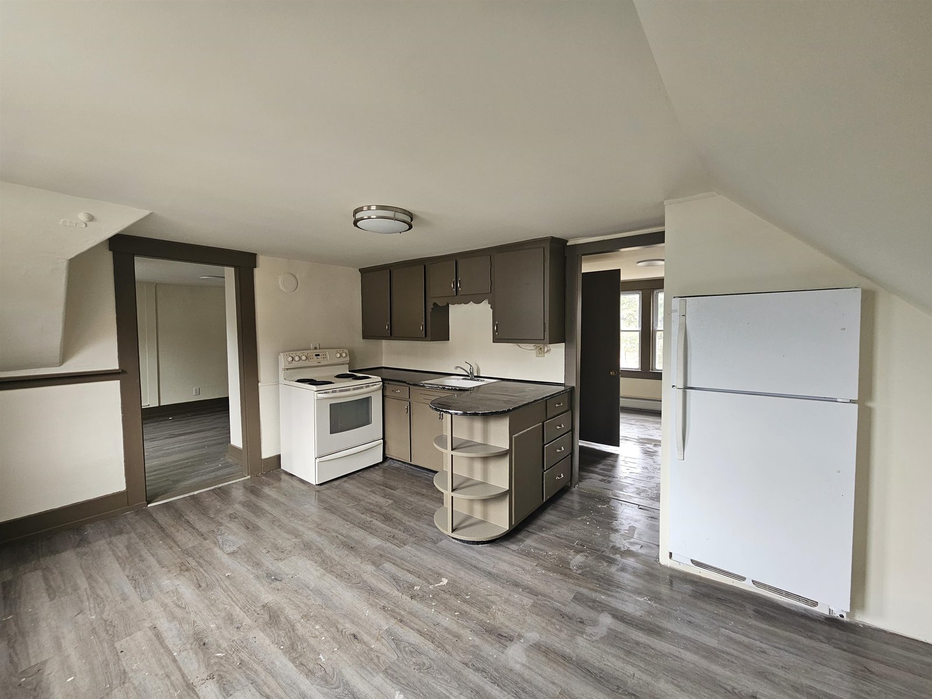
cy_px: 350
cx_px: 466
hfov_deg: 106.2
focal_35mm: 13
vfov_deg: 89.9
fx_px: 350
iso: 125
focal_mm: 2.2
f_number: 2.2
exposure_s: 1/77.4
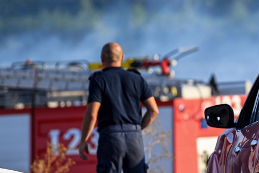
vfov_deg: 2.7
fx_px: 3706
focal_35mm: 515
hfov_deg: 4.0
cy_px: 130
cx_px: 300
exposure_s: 1/3200
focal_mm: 200
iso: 200
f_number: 2.8
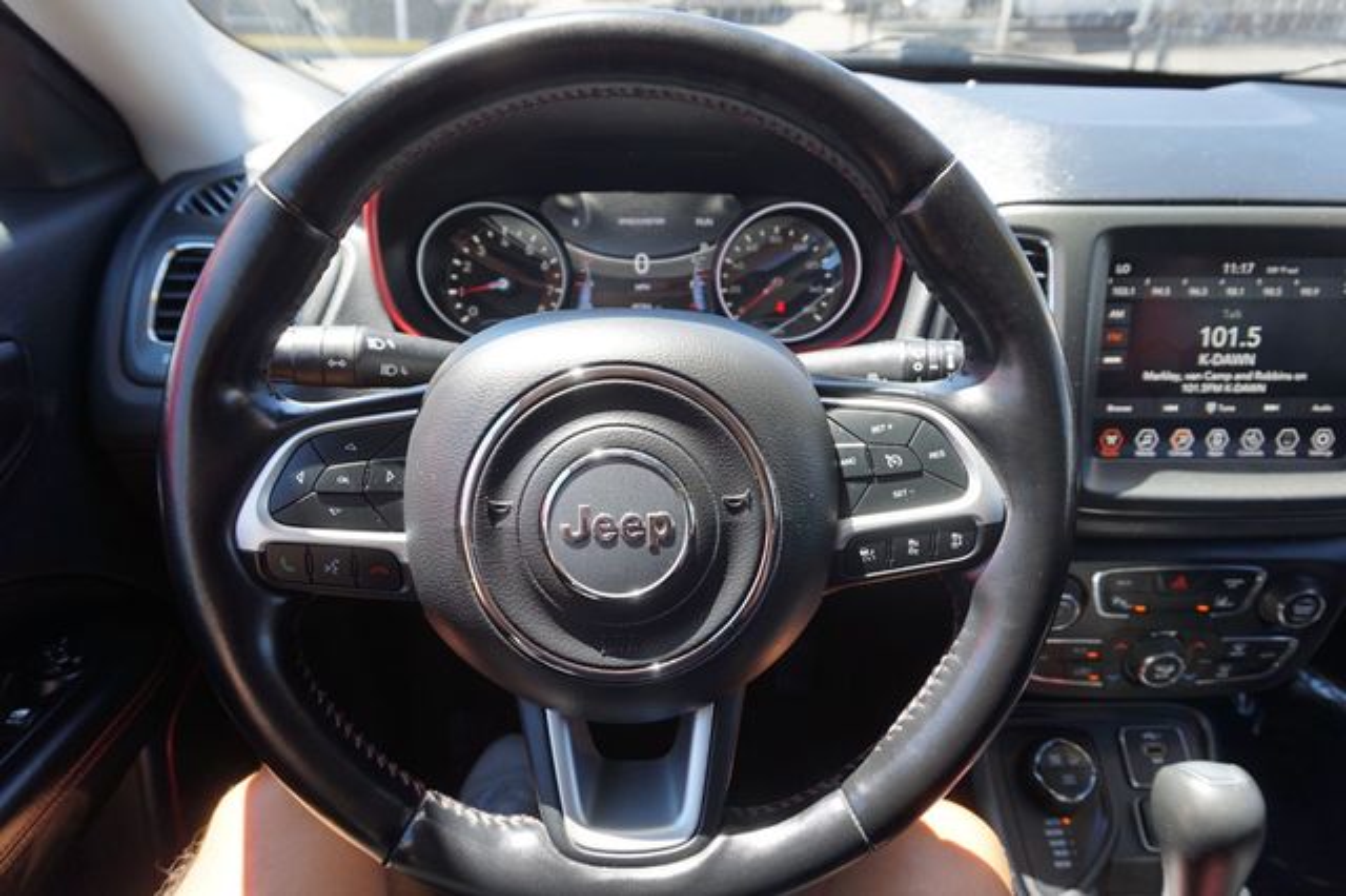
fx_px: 897
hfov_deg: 73.8
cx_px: 673
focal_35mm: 24
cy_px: 448
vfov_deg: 53.1
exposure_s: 1/60
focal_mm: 16
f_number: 4.5
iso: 100
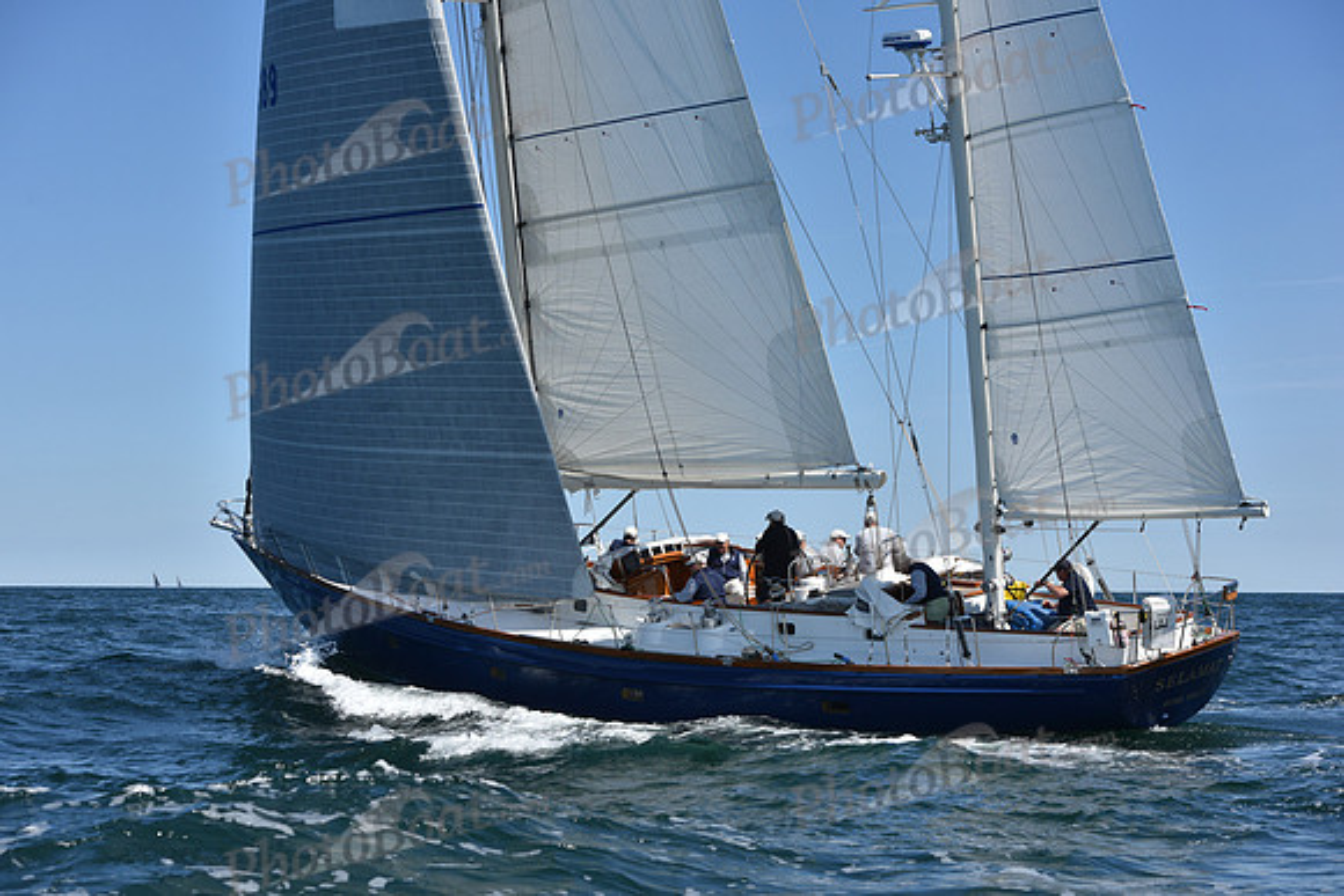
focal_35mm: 70
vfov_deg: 19.5
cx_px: 672
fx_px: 2614
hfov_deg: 28.8
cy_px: 448
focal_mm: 70
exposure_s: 1/1600
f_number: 7.1
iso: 250
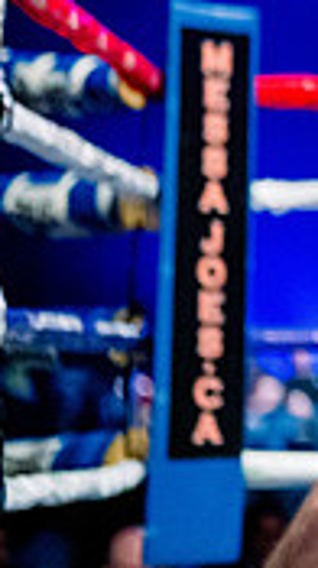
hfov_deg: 5.9
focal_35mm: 192
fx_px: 2888
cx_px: 878
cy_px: -16
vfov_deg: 11.1
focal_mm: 50
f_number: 1.4
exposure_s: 1/1600
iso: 6400
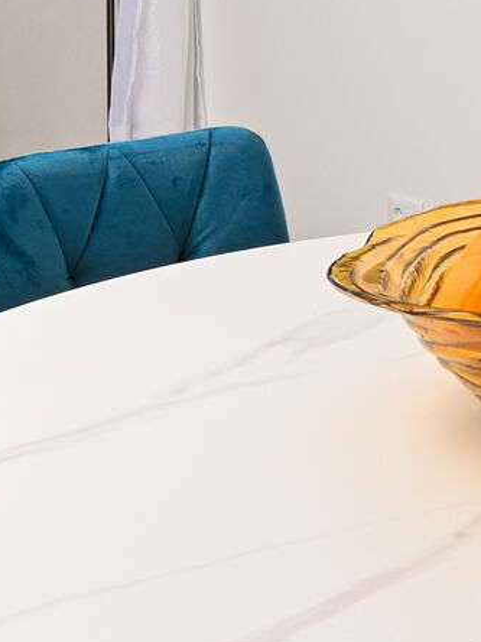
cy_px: -138
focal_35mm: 85
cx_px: 758
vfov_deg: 21.3
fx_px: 1575
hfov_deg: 15.7
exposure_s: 1/200
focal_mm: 14
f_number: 7.1
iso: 100
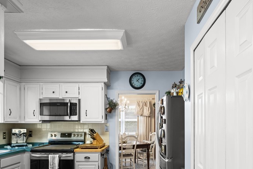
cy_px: 127
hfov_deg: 75.4
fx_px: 162
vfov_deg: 52.7
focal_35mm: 23
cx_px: 149
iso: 200
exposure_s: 1/2.5
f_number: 8
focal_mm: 14
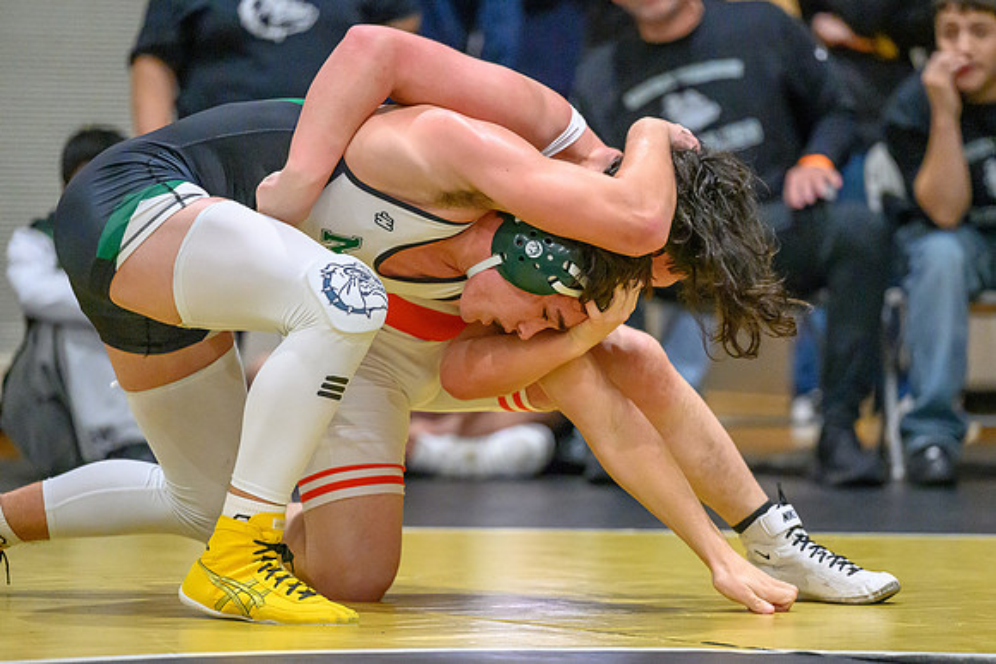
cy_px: 354
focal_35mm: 229
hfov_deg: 9.0
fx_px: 6340
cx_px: 601
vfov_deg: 6.0
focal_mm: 190
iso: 12800
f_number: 2.8
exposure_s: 1/800
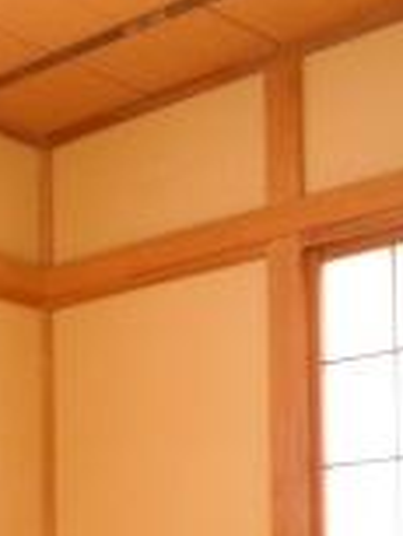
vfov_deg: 22.4
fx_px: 1271
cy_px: 603
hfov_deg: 17.6
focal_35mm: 82
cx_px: -4
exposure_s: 1/13
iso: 400
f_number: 3.7
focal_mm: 5
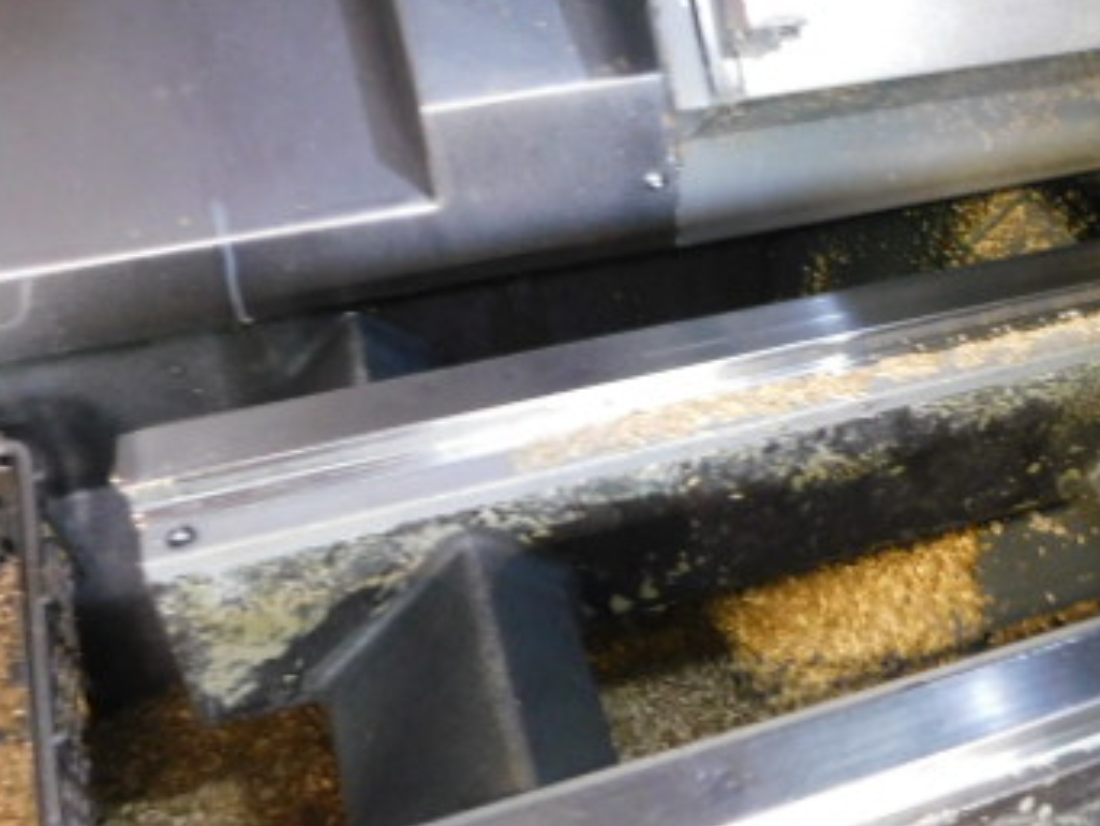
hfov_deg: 41.3
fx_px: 1367
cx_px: 933
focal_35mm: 43
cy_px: 389
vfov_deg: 33.6
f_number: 3
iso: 400
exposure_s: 1/8
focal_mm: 4
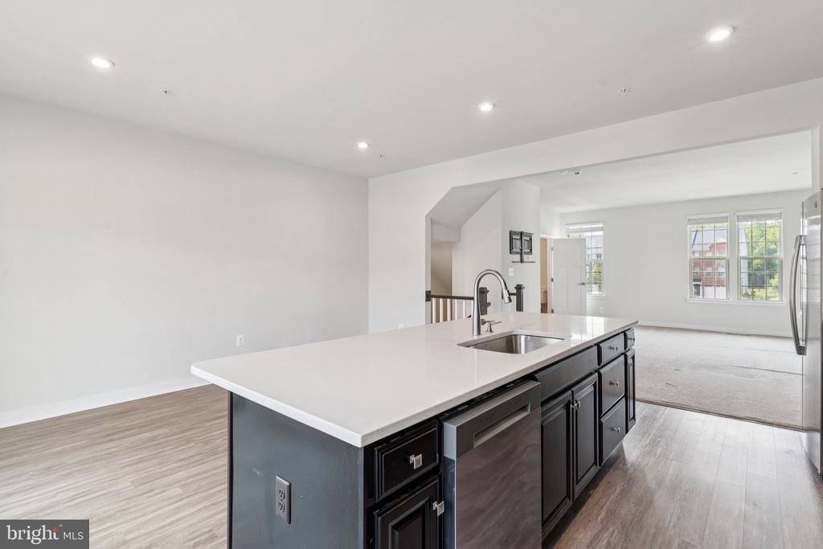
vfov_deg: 70.5
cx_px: 412
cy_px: 274
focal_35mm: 17
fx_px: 389
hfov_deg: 93.3
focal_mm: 17
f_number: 9
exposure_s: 1/13
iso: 250
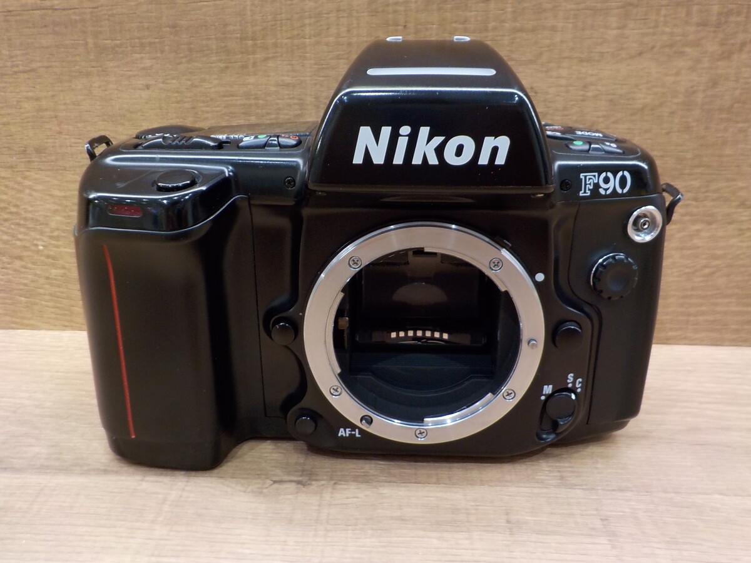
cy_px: 282
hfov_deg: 60.0
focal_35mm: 30
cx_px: 376
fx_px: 651
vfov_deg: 46.8
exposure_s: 1/30
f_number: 3.3
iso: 200
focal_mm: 4.1
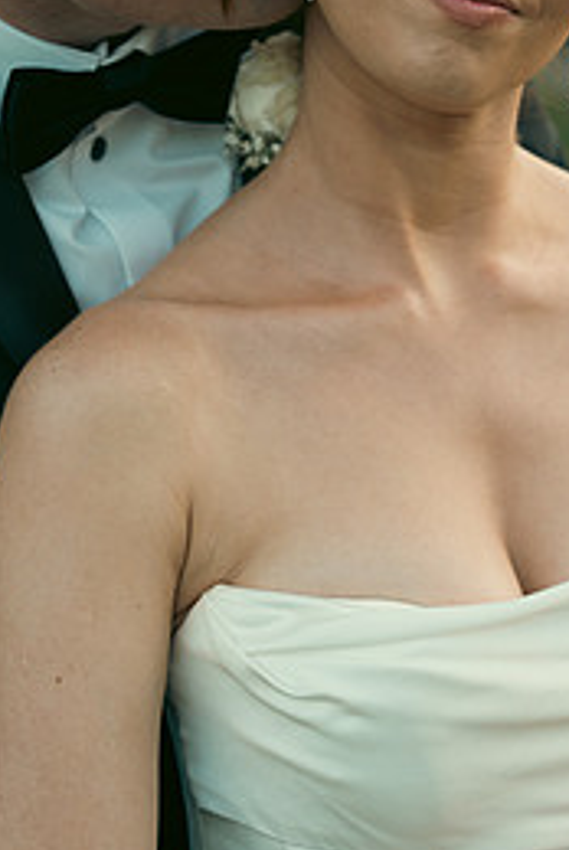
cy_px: 144
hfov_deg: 11.4
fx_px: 2861
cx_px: 265
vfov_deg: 16.7
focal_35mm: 121
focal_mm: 70
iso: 800
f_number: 3.5
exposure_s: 1/250
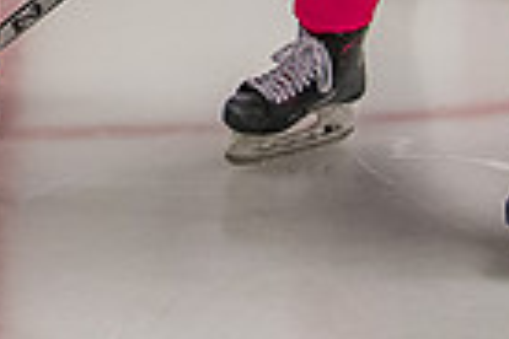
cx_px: -28
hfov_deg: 9.7
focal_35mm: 211
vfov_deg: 6.2
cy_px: -476
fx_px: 2983
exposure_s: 1/250
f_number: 4
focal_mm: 28
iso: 1600
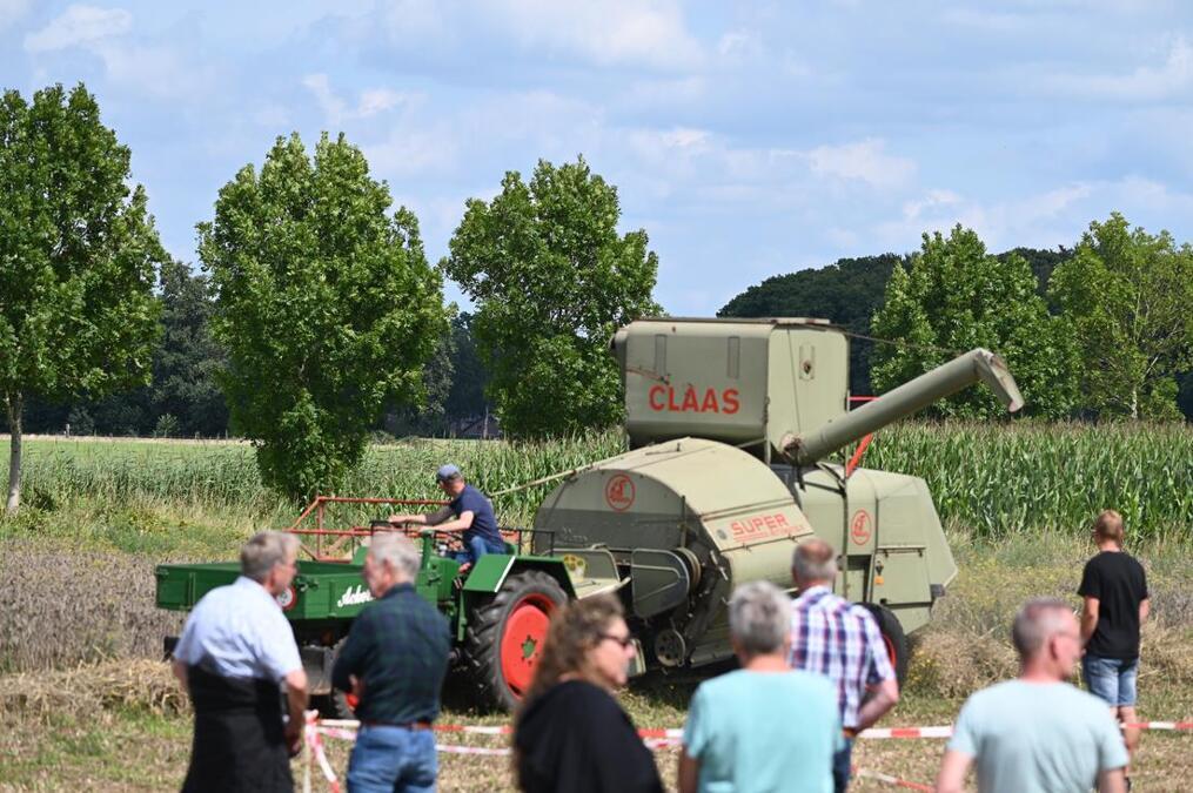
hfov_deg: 12.8
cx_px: 596
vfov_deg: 8.6
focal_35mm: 160
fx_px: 5298
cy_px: 396
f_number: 5.6
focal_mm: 160
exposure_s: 1/500
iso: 100
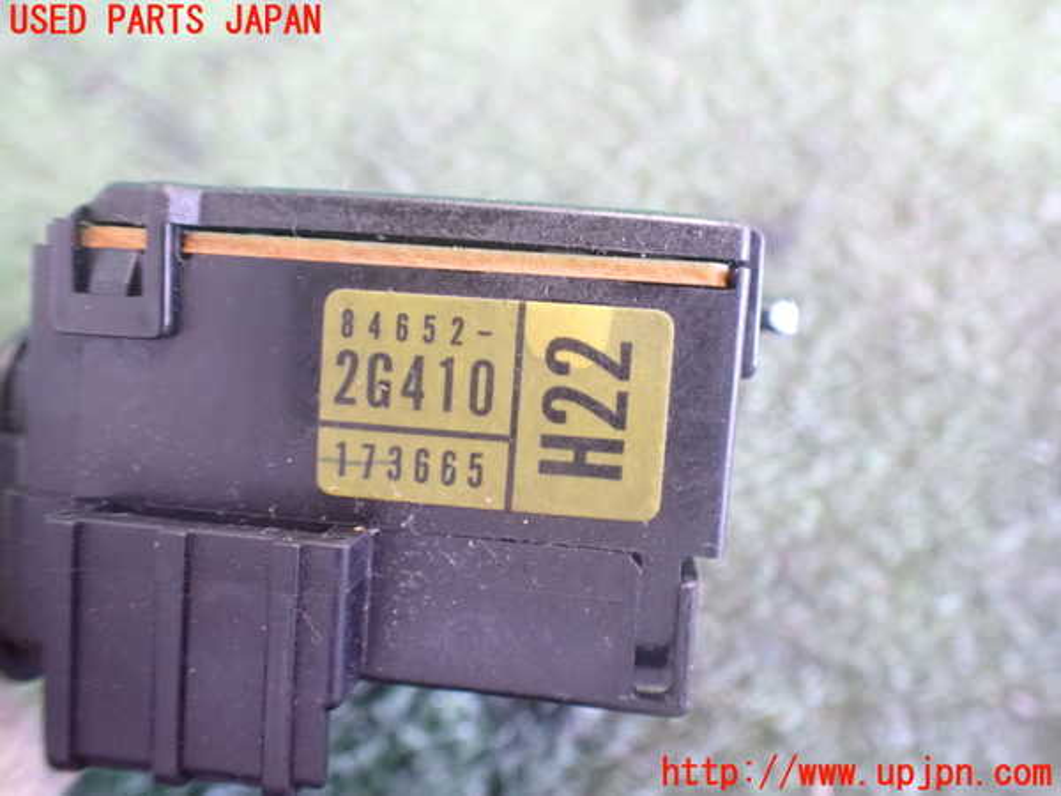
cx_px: 530
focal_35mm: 30
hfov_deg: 60.0
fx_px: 920
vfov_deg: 46.8
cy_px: 398
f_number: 2.3
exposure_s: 1/30
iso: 1250
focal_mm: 5.4
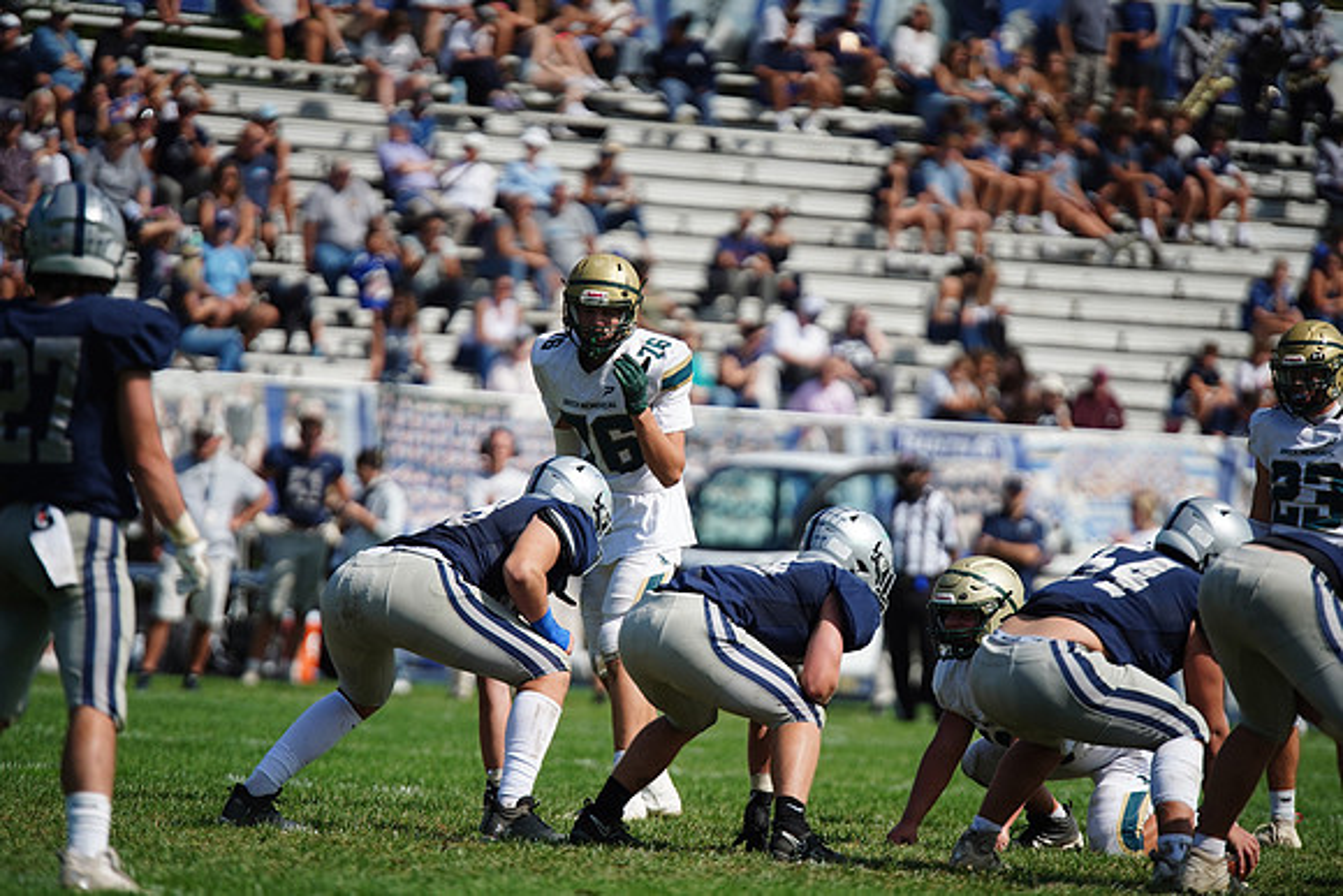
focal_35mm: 300
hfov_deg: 6.9
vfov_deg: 4.6
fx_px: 11194
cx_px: 672
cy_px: 448
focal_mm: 300
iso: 400
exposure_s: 1/8000
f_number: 2.8
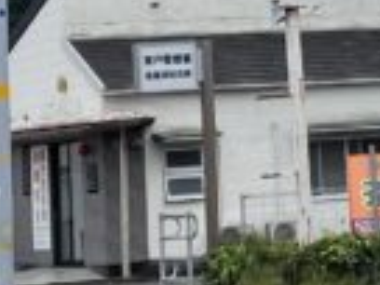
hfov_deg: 10.0
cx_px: 400
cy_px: -204
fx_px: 2152
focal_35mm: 196
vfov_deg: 7.4
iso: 32
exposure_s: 1/3205
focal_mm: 4.2
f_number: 1.6
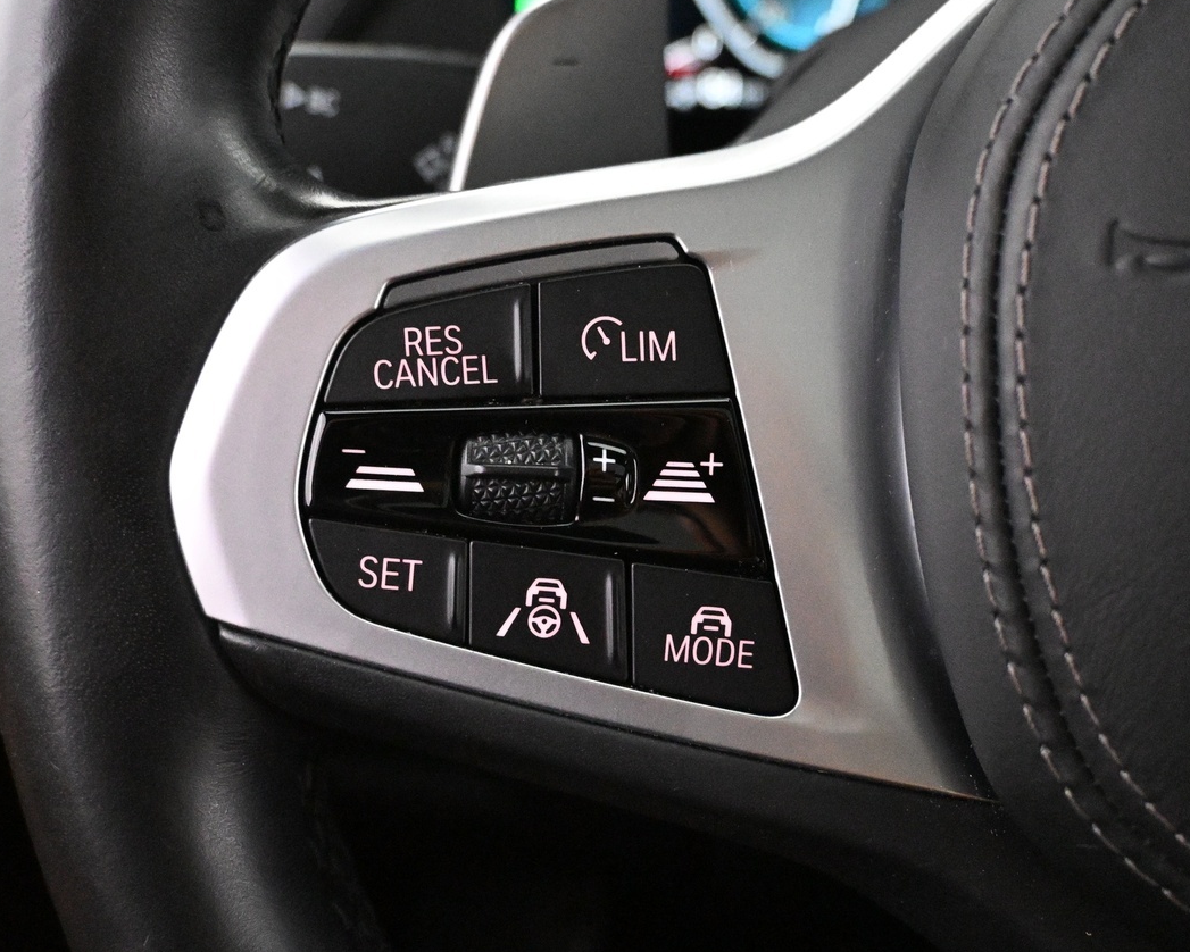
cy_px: 451
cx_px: 515
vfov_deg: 32.9
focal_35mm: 46
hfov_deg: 40.5
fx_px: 1611
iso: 9000
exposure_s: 1/60
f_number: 4
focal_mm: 21
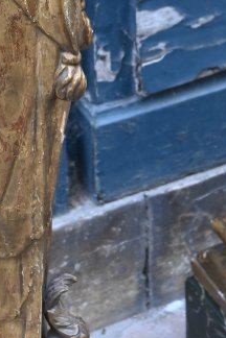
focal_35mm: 150
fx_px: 1411
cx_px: 156
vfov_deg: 13.5
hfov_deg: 9.1
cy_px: -8
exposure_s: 1/200
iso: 400
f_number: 3.8
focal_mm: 27
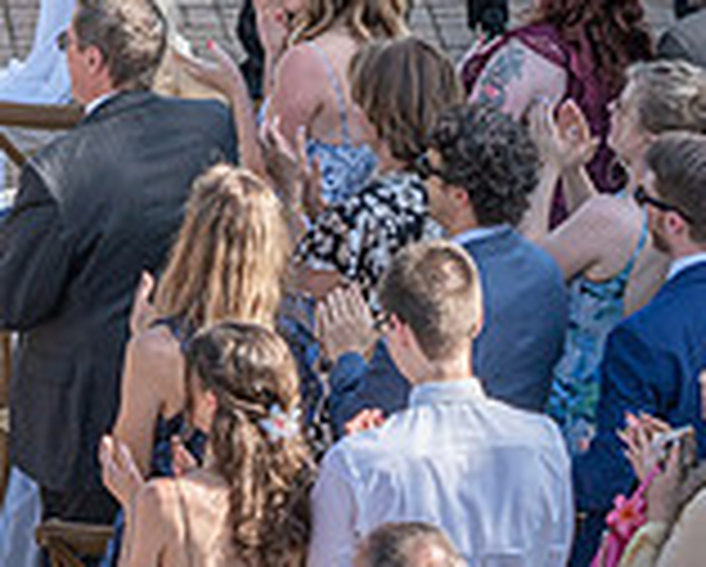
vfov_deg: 4.5
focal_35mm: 348
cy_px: 484
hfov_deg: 5.5
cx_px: -350
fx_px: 7280
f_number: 5.6
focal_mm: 79
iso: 100
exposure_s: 1/320
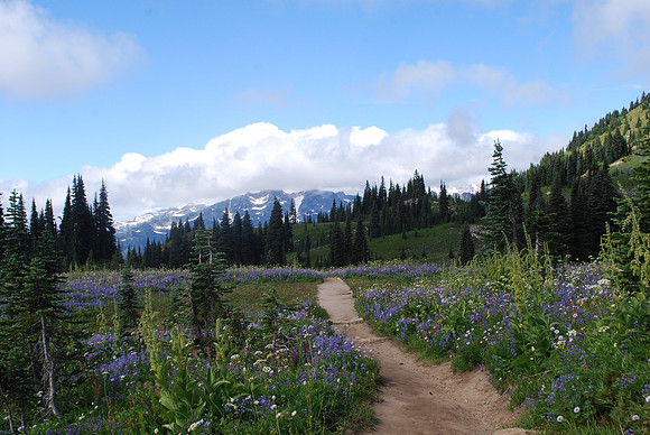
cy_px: 218
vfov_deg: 37.0
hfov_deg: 53.1
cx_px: 325
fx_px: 651
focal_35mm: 36
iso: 200
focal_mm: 24
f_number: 9
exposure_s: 1/160
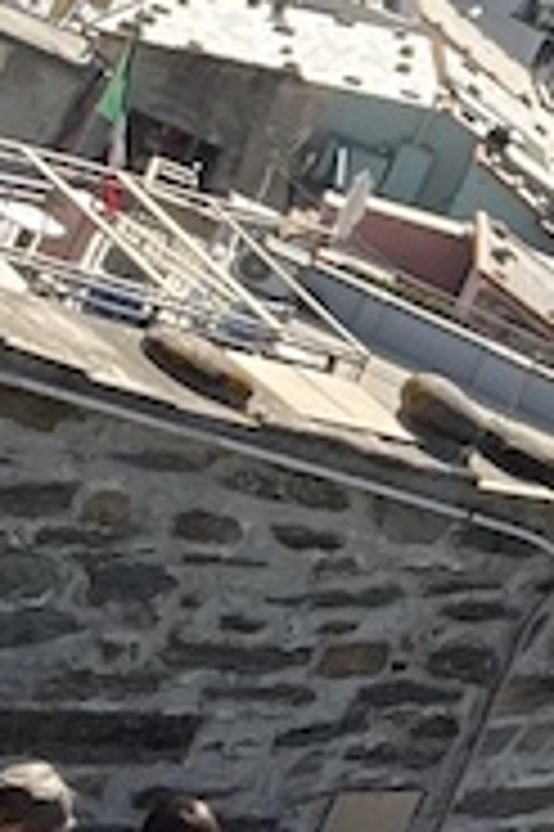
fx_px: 3122
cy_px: 544
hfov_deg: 9.1
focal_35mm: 135
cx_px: 1338
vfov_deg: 15.2
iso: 32
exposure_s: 1/400
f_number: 2.2
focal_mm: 2.71
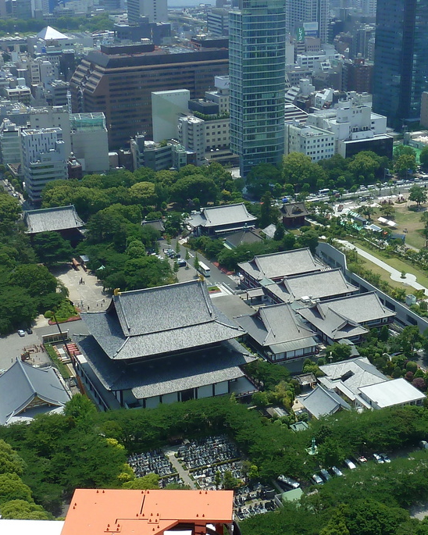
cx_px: 259
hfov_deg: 26.6
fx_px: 903
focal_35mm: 57
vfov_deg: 33.0
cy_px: 287
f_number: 4.5
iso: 80
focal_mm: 4.1
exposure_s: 1/400
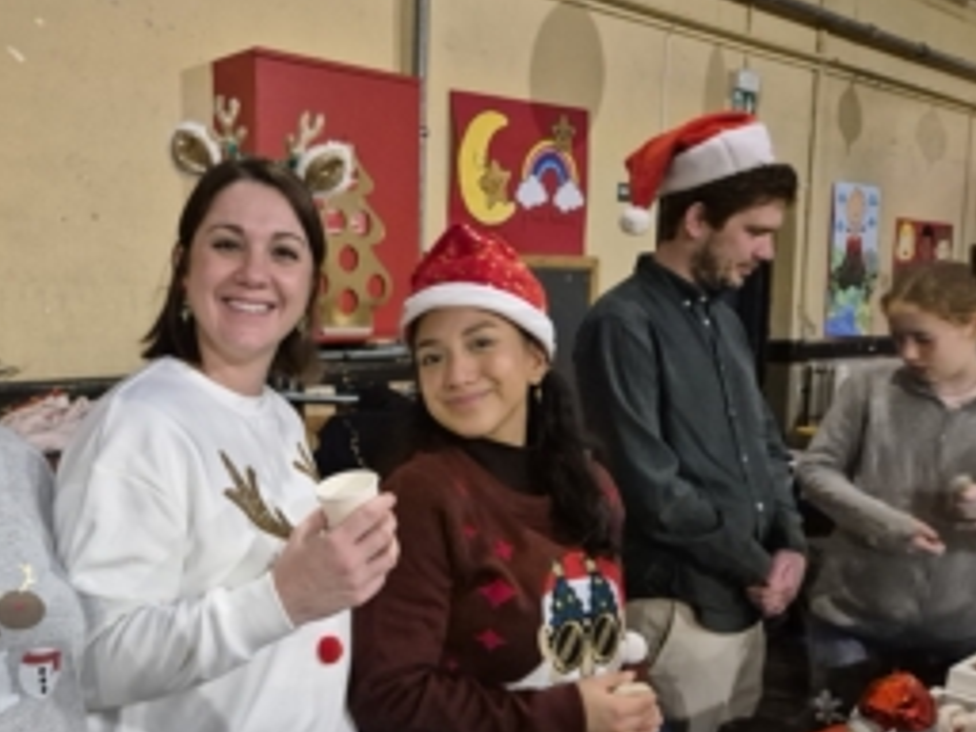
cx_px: 290
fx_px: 1015
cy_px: 450
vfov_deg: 39.4
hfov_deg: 50.0
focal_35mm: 36
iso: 1600
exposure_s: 1/100
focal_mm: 5.4
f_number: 1.8
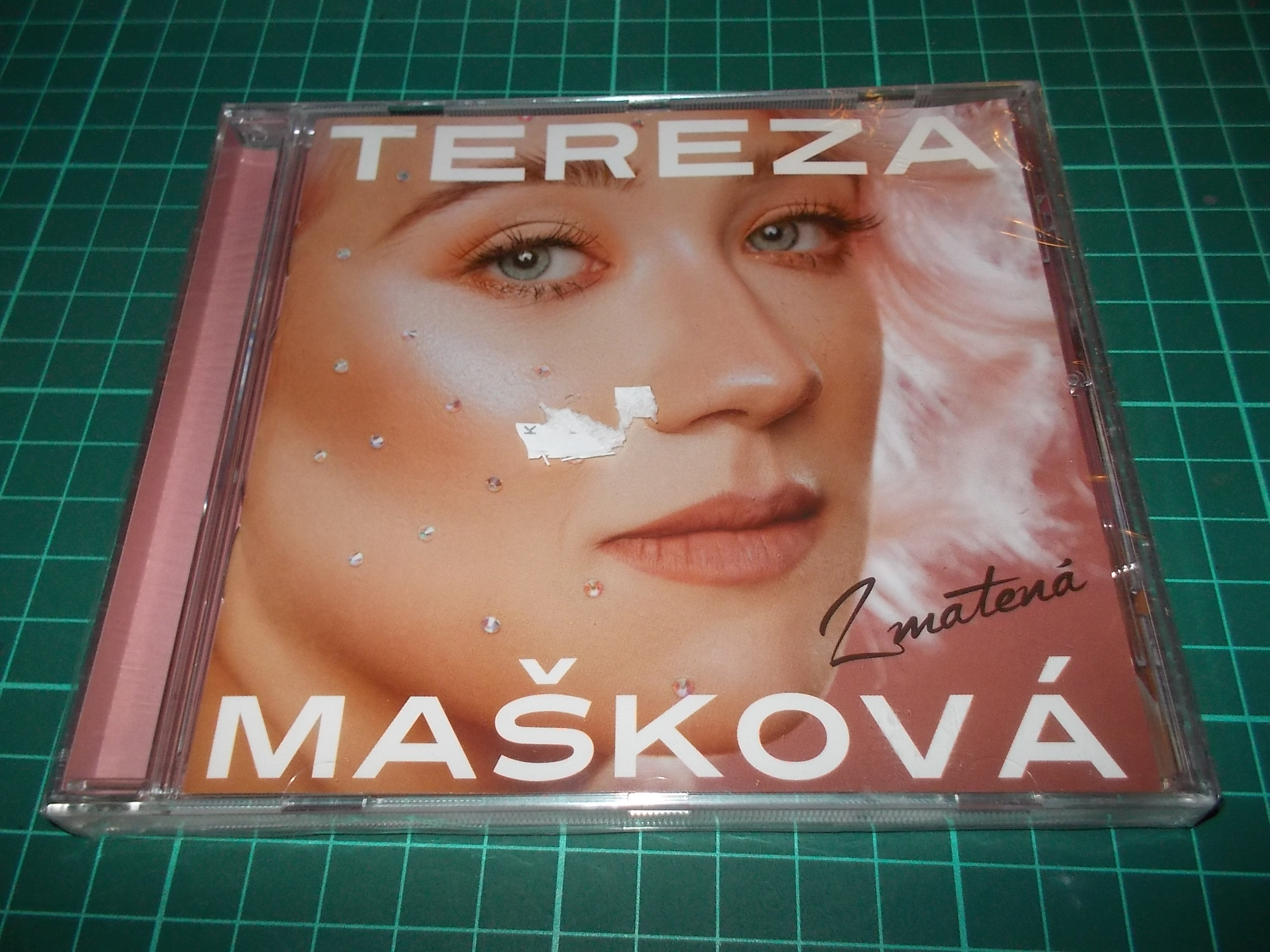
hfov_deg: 61.7
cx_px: 635
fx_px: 1064
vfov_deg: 48.2
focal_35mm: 29
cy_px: 476
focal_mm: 4.1
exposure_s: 1/30
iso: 200
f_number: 3.3
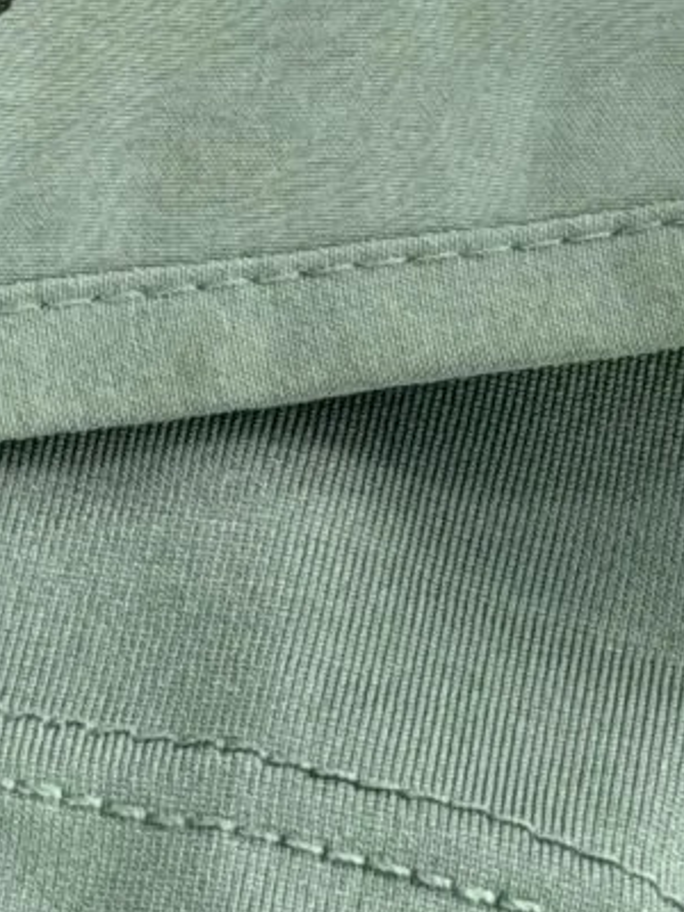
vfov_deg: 6.2
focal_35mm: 307
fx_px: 8088
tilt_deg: -63.4
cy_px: -1247
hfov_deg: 4.8
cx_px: 600
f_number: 1.78
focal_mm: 6.76
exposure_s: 1/202
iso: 50
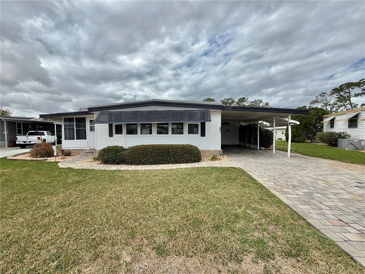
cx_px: 182
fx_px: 148
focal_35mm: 14
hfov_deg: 102.1
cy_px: 137
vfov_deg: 85.7
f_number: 2.2
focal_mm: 2.22
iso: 20
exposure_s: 1/1285
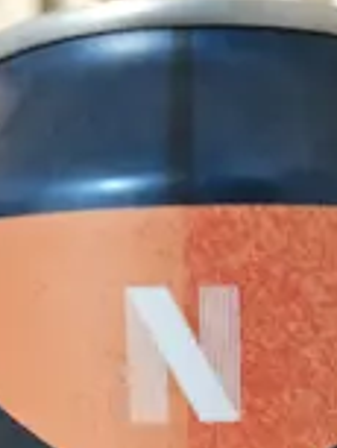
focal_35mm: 60
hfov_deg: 24.3
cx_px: 240
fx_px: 778
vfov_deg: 27.5
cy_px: 562
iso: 1000
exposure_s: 1/24
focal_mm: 5.4
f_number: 1.8
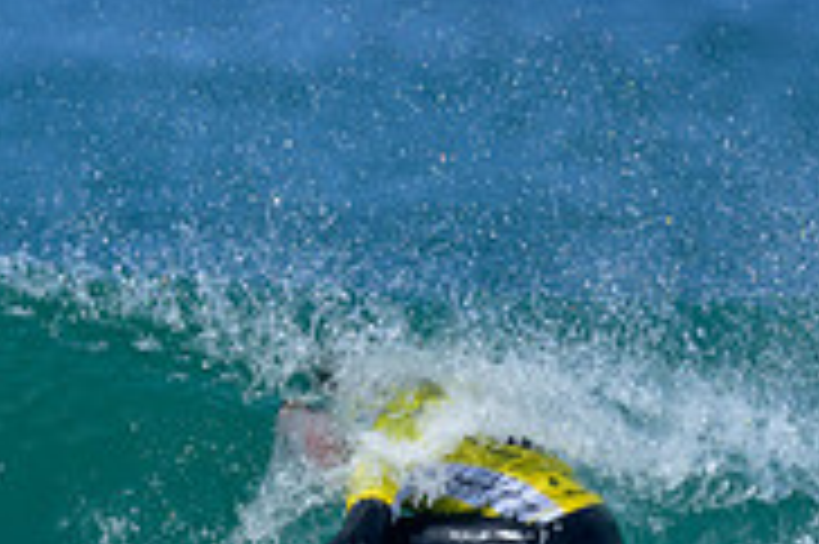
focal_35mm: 3505
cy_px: 877
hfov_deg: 0.6
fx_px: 79665
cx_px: -82
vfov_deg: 0.4
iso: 360
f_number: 6.3
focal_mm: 800
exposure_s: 1/2000
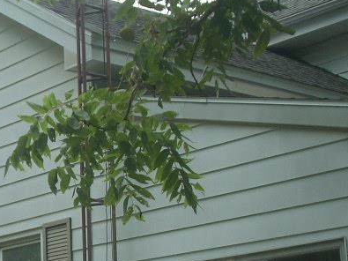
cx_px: -5
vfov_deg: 15.3
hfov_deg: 19.8
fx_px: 965
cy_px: 216
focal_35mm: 96
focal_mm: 6.2
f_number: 2.8
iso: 64
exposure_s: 1/386
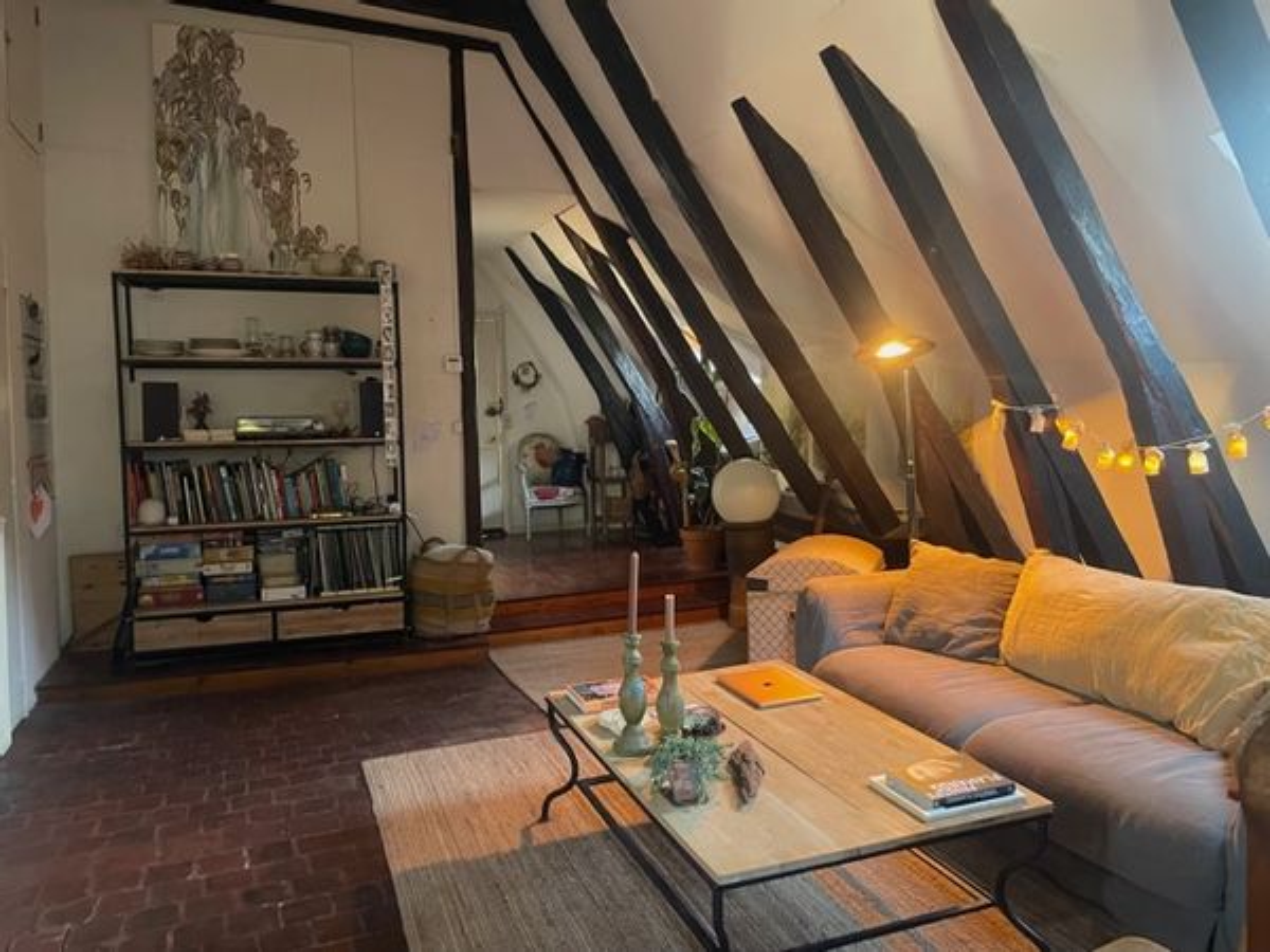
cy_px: 476
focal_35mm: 26
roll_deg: +1.1
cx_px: 635
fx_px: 954
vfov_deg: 53.1
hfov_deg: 67.3
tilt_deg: -1.8
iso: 500
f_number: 1.6
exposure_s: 1/33
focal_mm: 4.2
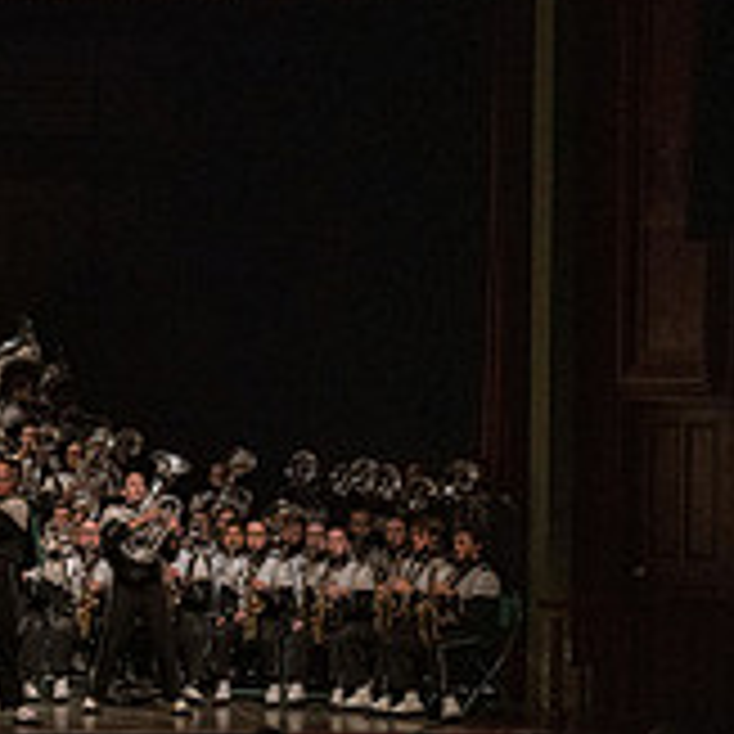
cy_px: 480
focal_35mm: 151
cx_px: -540
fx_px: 3622
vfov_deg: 11.6
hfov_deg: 10.9
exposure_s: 1/640
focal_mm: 50
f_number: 4
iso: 5000
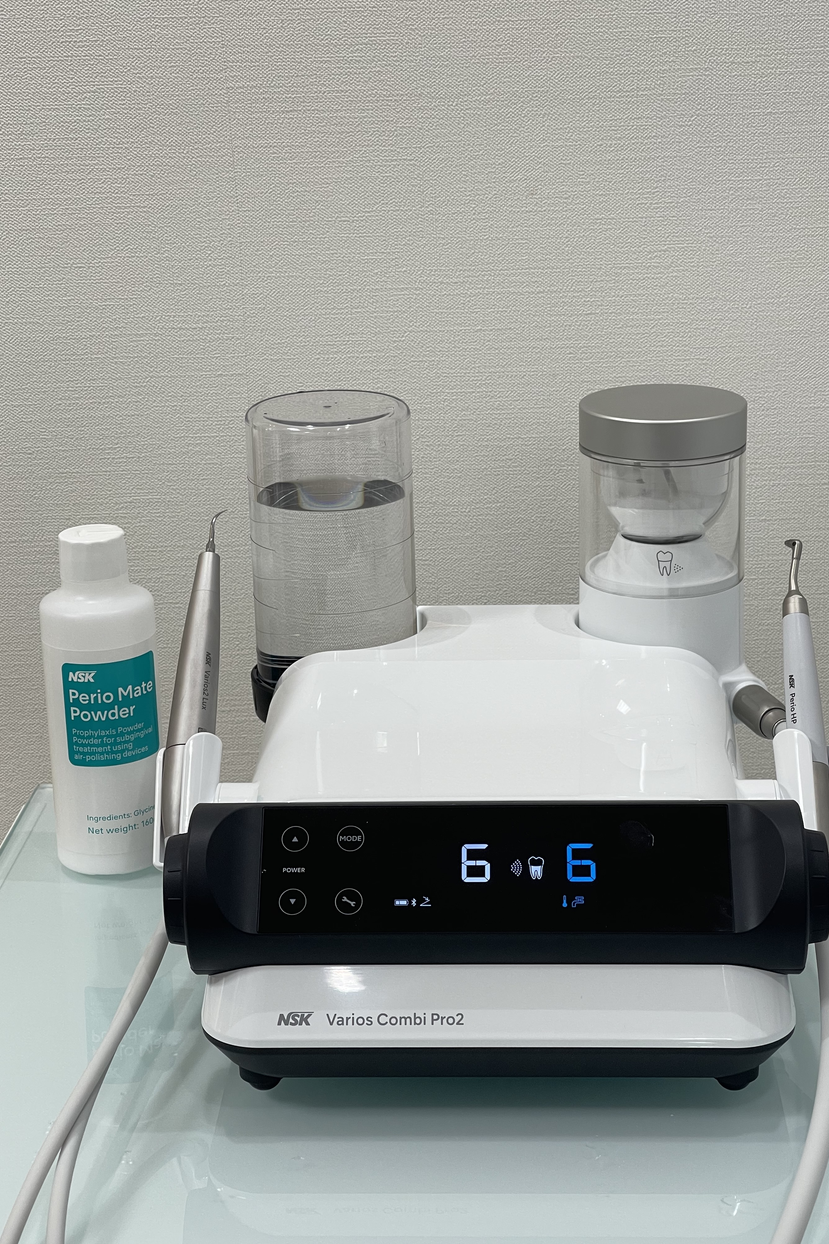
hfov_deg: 20.3
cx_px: 430
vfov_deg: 30.1
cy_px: 624
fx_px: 2314
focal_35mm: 67
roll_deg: +1.1
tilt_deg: -17.0
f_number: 2.2
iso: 64
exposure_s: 1/100
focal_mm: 7.5
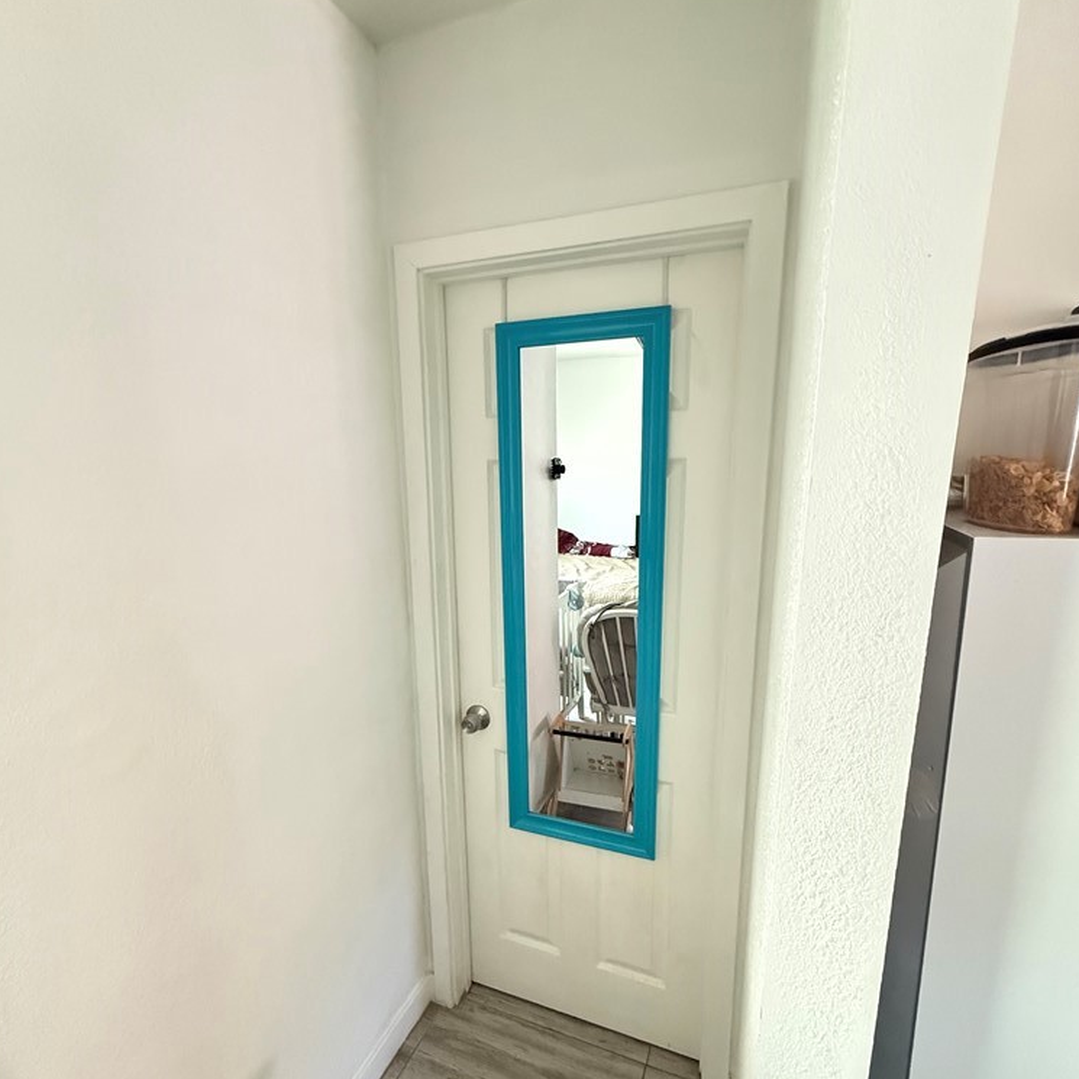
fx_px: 600
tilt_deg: -11.4
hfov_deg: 84.0
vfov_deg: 83.8
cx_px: 539
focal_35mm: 17
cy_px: 582
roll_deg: -0.1
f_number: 2.2
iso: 1000
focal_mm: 2.22
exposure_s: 1/60
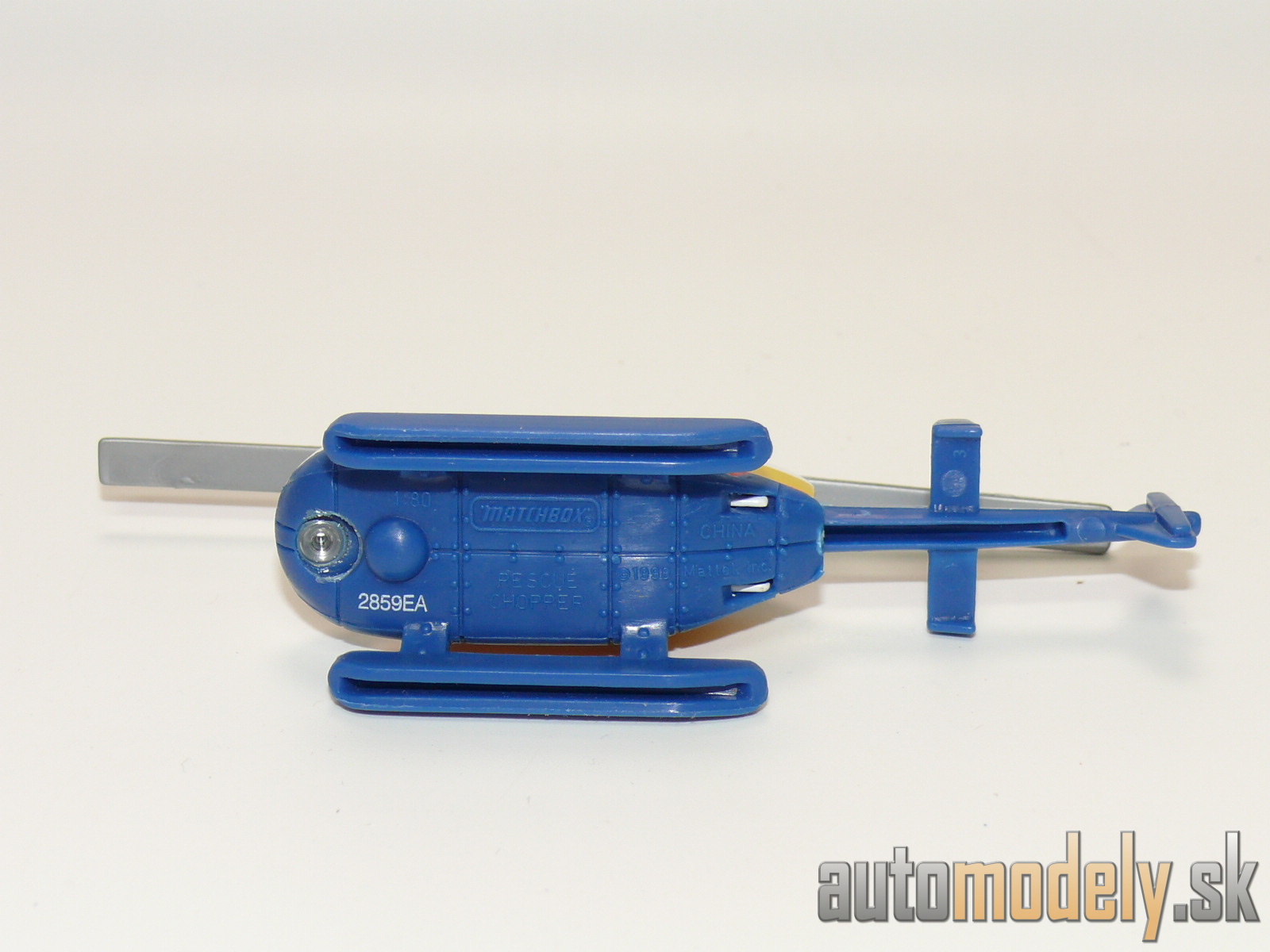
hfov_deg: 24.1
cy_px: 476
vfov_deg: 18.2
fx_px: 2972
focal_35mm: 81
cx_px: 635
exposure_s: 1/30
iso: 100
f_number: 4
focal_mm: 11.9
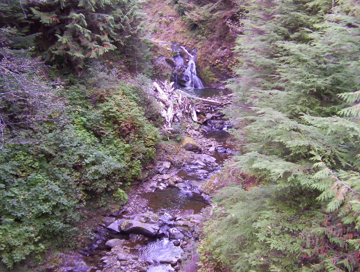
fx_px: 375
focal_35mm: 36
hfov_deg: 51.2
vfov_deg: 39.8
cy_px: 136
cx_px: 180
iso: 200
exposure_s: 1/53.5
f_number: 2.76
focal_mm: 5.54
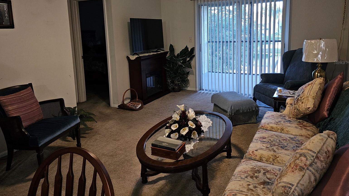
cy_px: 62
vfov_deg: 43.6
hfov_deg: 71.9
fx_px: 241
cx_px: 174
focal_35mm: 26
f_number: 1.7
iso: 100
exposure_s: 1/30
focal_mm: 6.3
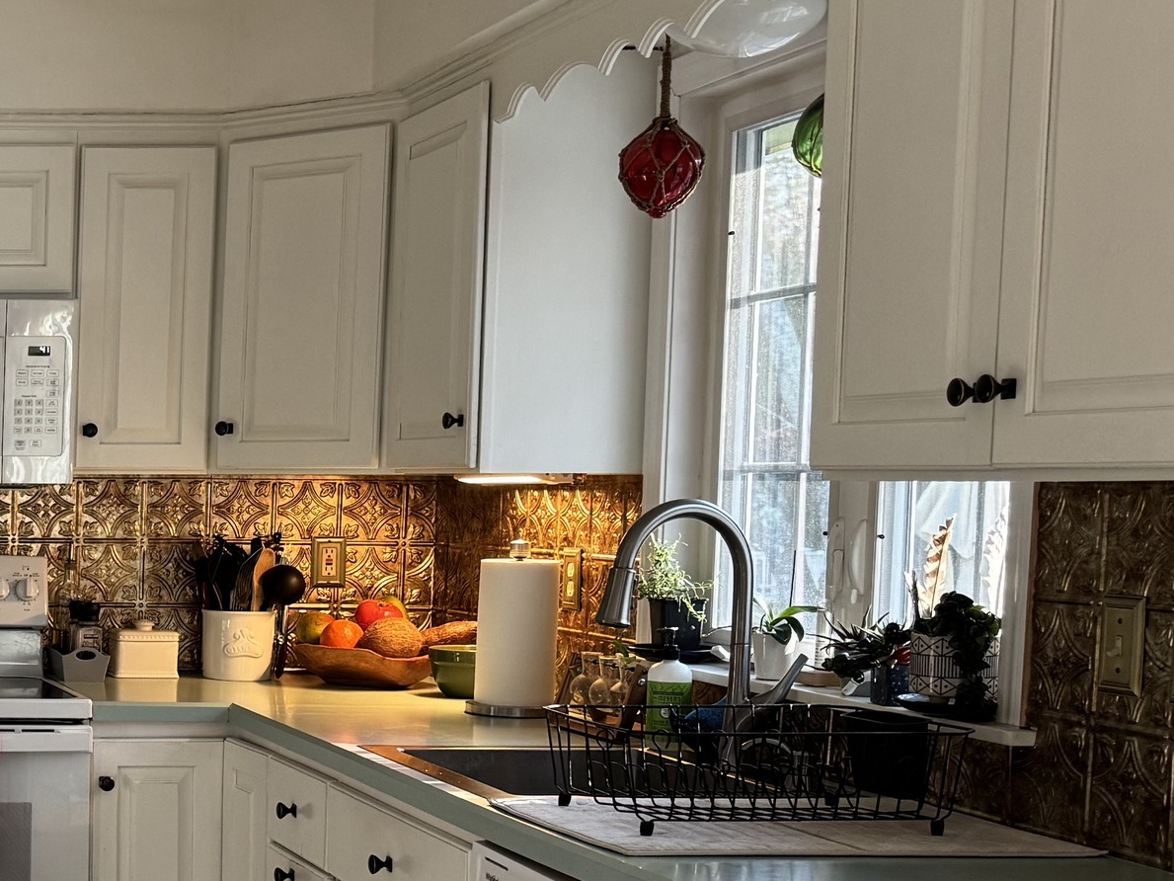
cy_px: 666
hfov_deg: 26.9
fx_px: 2103
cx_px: -300
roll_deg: -0.2
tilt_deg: -4.6
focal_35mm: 62
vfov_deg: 23.4
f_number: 1.78
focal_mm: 6.76
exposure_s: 1/121
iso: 200
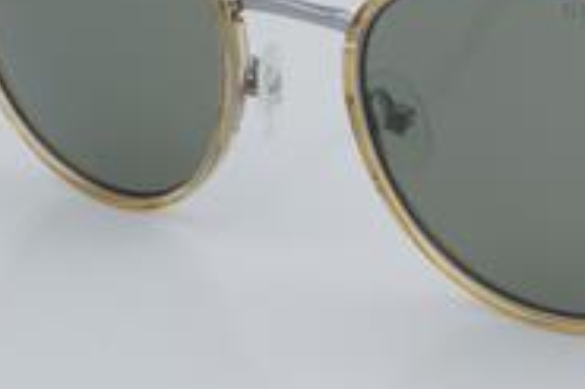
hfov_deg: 12.6
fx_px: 2630
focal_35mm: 162
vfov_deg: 8.4
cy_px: 95
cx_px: 547
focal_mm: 50
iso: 100
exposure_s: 1/4
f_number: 32
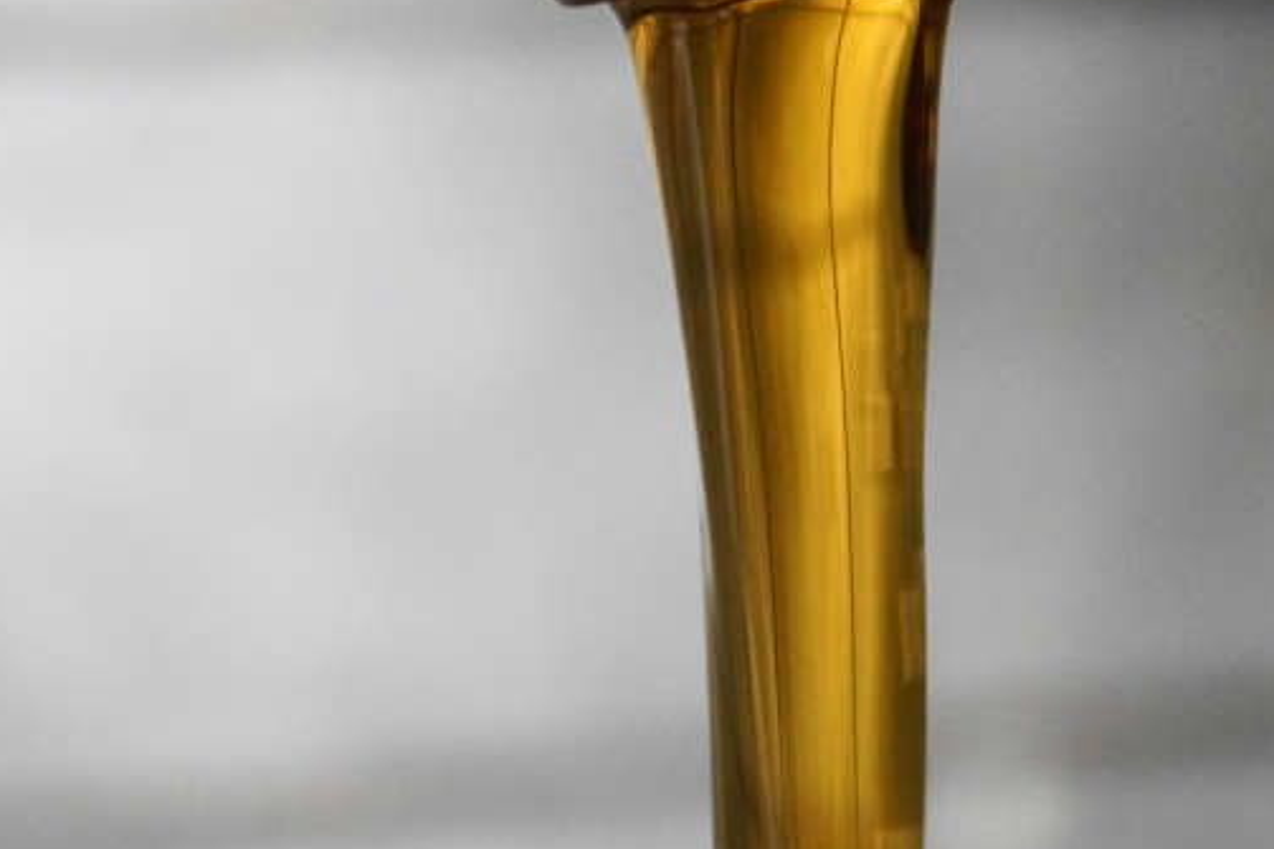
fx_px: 21119
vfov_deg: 2.3
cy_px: 58
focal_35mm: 597
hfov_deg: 3.5
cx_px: 869
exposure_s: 1/200
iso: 1600
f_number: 6.3
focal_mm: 200
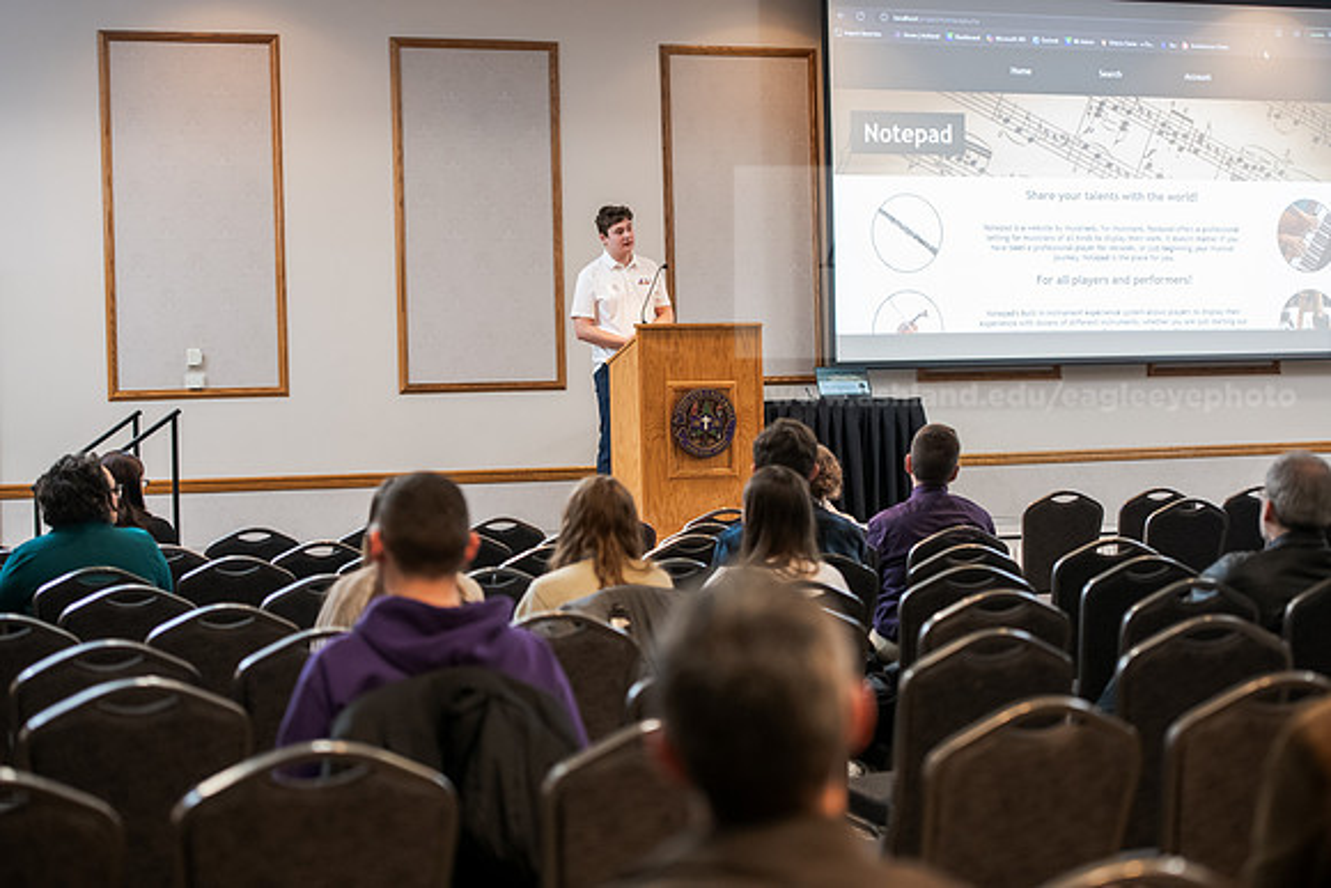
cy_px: 444
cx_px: 666
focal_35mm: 70
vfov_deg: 19.5
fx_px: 2589
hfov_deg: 28.8
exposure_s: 1/200
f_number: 3.2
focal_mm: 70
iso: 2000
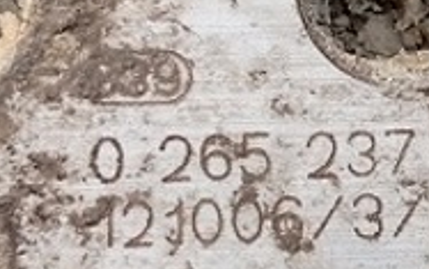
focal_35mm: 188
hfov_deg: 10.9
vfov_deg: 7.0
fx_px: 2199
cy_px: 154
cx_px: 566
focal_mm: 3.96
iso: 53
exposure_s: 1/115
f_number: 1.8
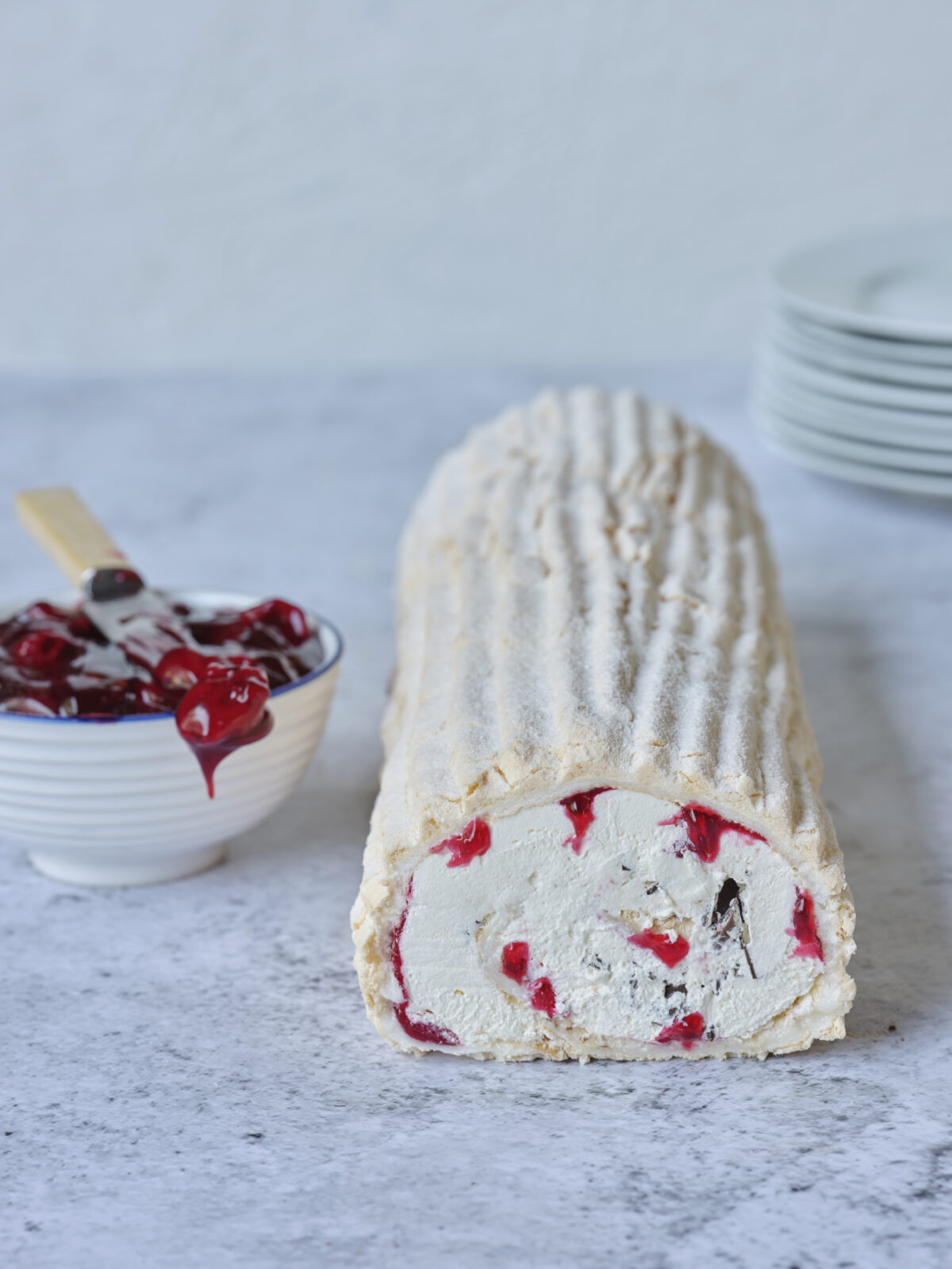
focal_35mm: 95
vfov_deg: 20.7
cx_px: 476
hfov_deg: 15.6
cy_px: 634
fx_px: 3484
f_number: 10
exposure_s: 1/4
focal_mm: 120
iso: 100
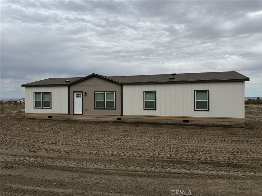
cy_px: 98
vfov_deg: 56.8
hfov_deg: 71.6
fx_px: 182
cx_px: 131
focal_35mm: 24
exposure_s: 1/8130
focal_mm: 6.76
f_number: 1.78
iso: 80
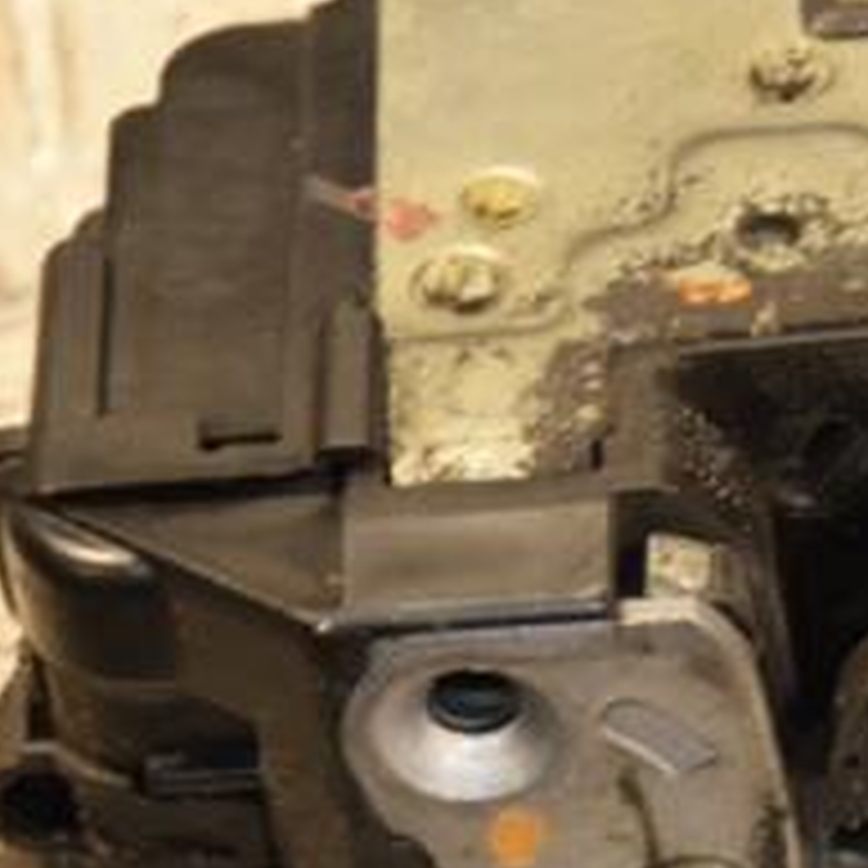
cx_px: 1021
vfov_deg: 4.8
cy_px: 445
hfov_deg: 4.8
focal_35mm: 365
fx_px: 10355
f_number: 5.6
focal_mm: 92
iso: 800
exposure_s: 1/100
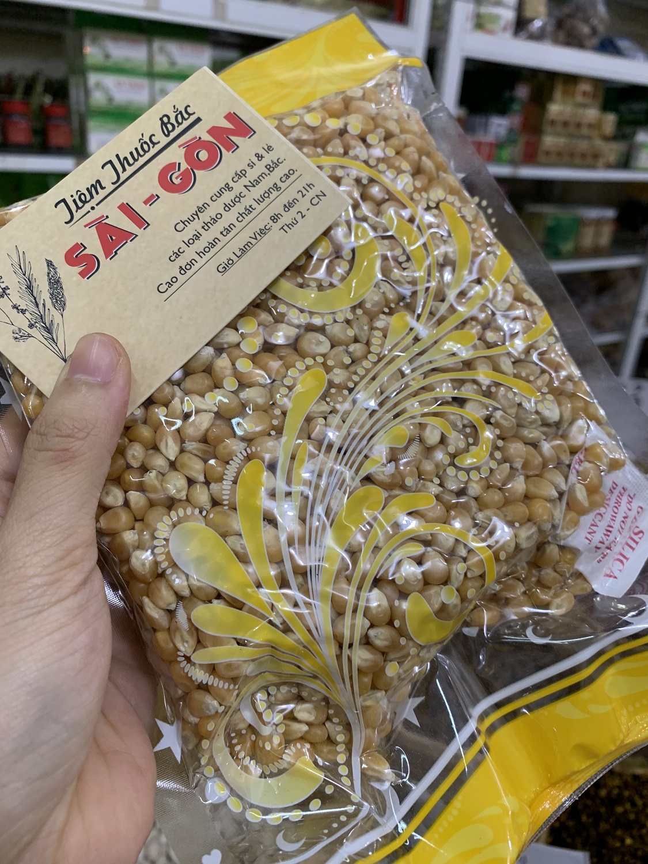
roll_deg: -5.9
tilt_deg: -25.6
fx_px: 649
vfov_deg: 67.3
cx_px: 324
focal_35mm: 26
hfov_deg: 53.1
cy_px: 432
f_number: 1.8
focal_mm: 4.25
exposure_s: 1/50
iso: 100
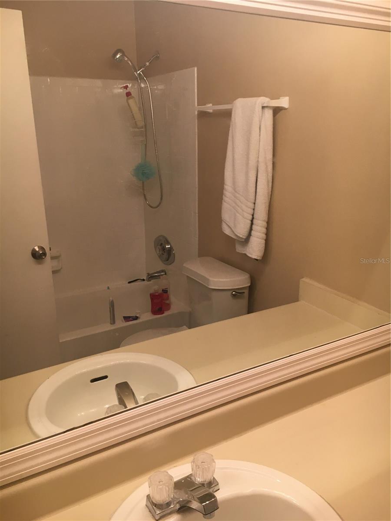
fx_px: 437
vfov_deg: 61.7
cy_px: 260
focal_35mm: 29
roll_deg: -0.1
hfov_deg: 48.2
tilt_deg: -17.6
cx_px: 196
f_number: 2.2
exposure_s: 1/30
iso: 50
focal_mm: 4.15
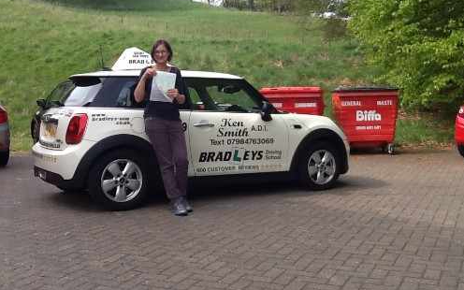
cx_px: 233
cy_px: 130
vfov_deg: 27.4
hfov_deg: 42.6
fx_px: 594
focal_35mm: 47
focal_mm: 2.03
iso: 40
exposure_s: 1/486
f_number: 2.4
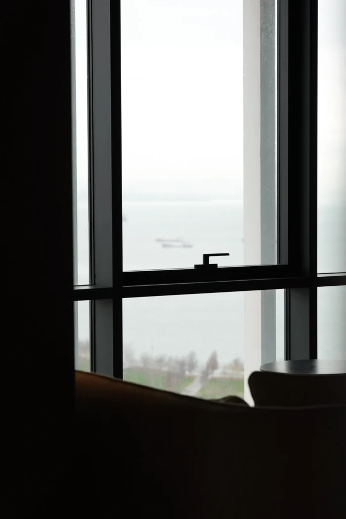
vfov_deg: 24.2
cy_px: 260
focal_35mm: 84
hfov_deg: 16.3
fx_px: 1210
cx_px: 173
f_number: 3.6
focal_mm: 56
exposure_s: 1/125
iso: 125
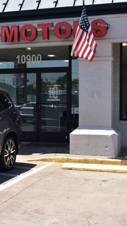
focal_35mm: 72
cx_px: -1
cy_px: 112
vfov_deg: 29.3
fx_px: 431
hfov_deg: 16.4
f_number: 11
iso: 400
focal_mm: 30
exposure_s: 1/400
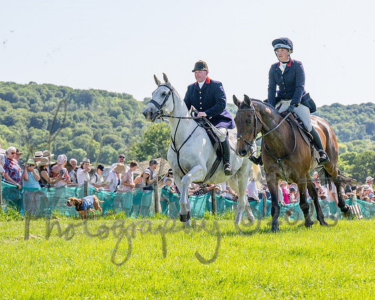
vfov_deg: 11.4
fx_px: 1507
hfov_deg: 14.2
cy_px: 140
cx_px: 160
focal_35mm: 136
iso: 400
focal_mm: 70
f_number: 5
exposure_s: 1/2000
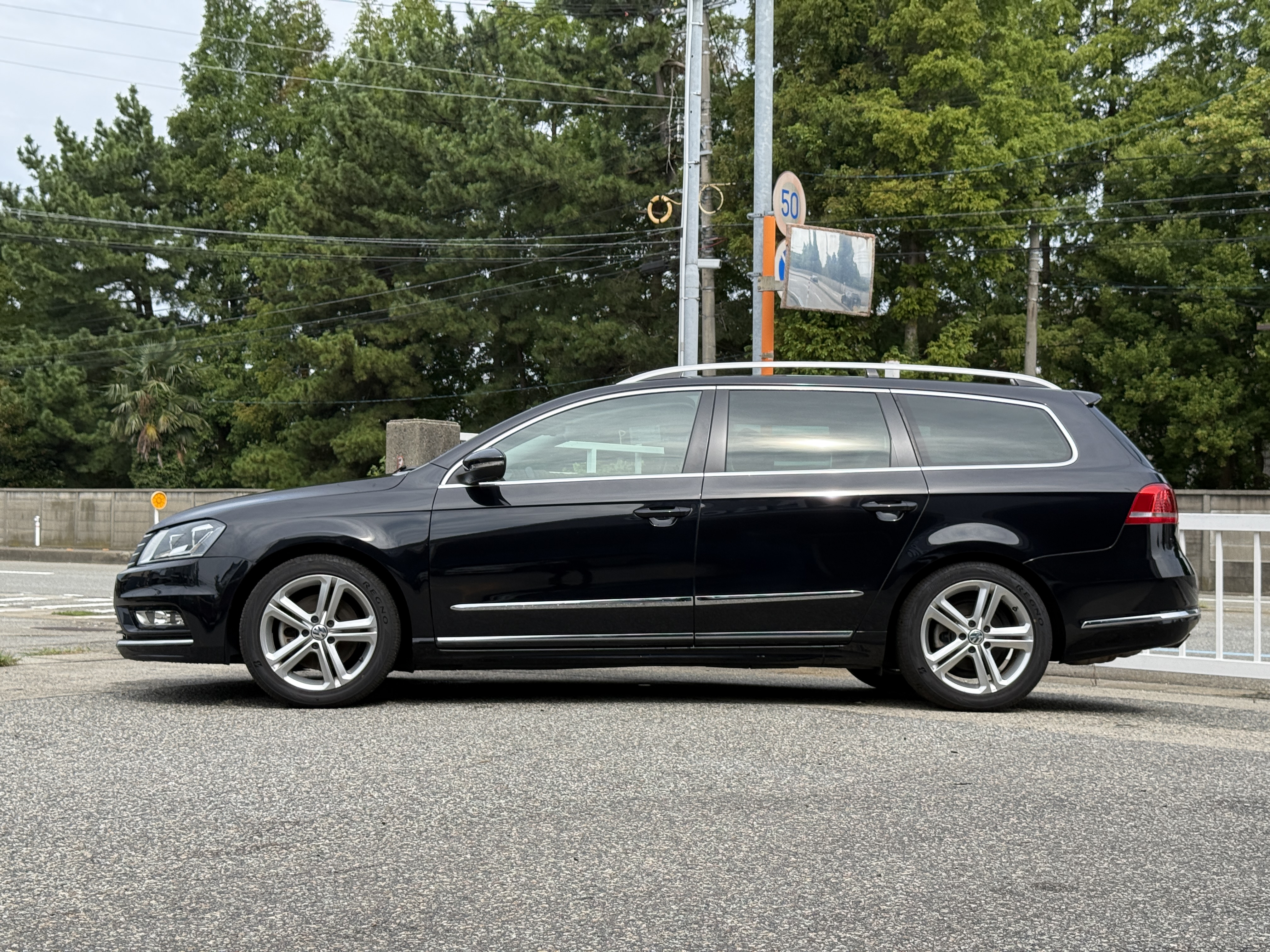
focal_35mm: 48
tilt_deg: +1.2
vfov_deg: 30.3
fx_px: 1761
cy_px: 476
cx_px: 635
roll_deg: -0.6
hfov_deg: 39.7
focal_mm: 6.76
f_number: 1.78
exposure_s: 1/2976
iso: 100
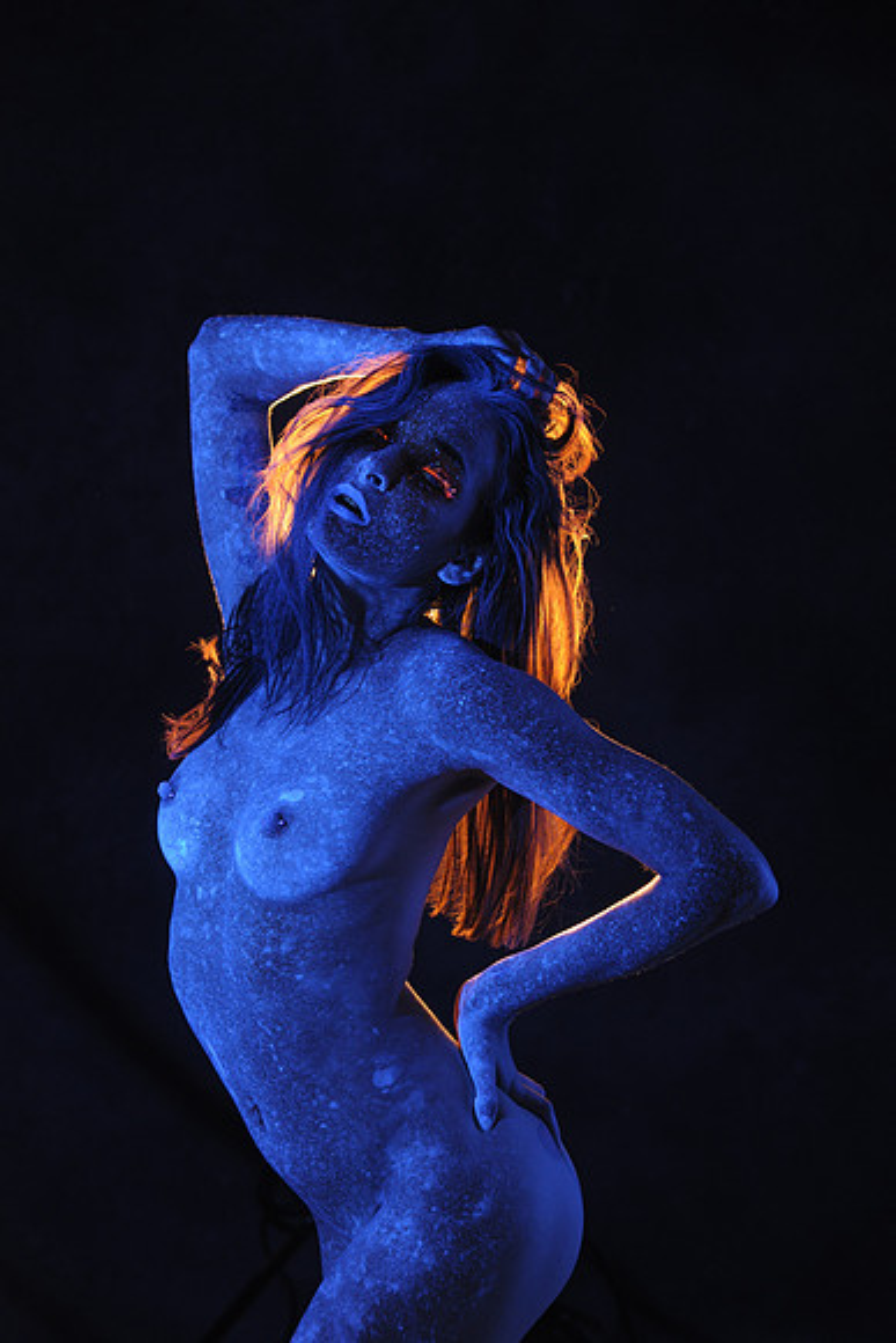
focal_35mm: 85
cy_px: 672
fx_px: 3171
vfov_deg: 23.9
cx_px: 448
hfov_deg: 16.1
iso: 800
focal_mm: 85
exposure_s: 1/90
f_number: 5.6
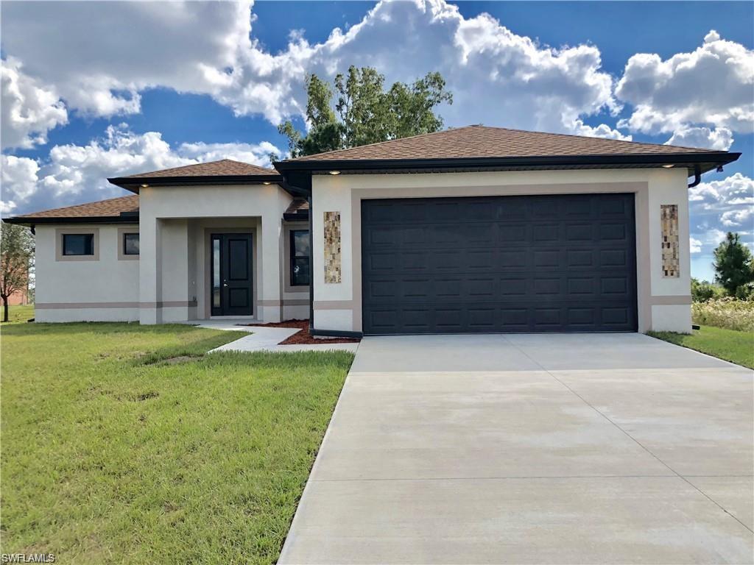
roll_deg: +0.9
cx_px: 377
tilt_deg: +2.2
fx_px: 610
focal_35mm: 28
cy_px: 282
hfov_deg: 63.4
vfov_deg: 49.7
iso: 20
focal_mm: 4
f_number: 1.8
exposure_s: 1/2525
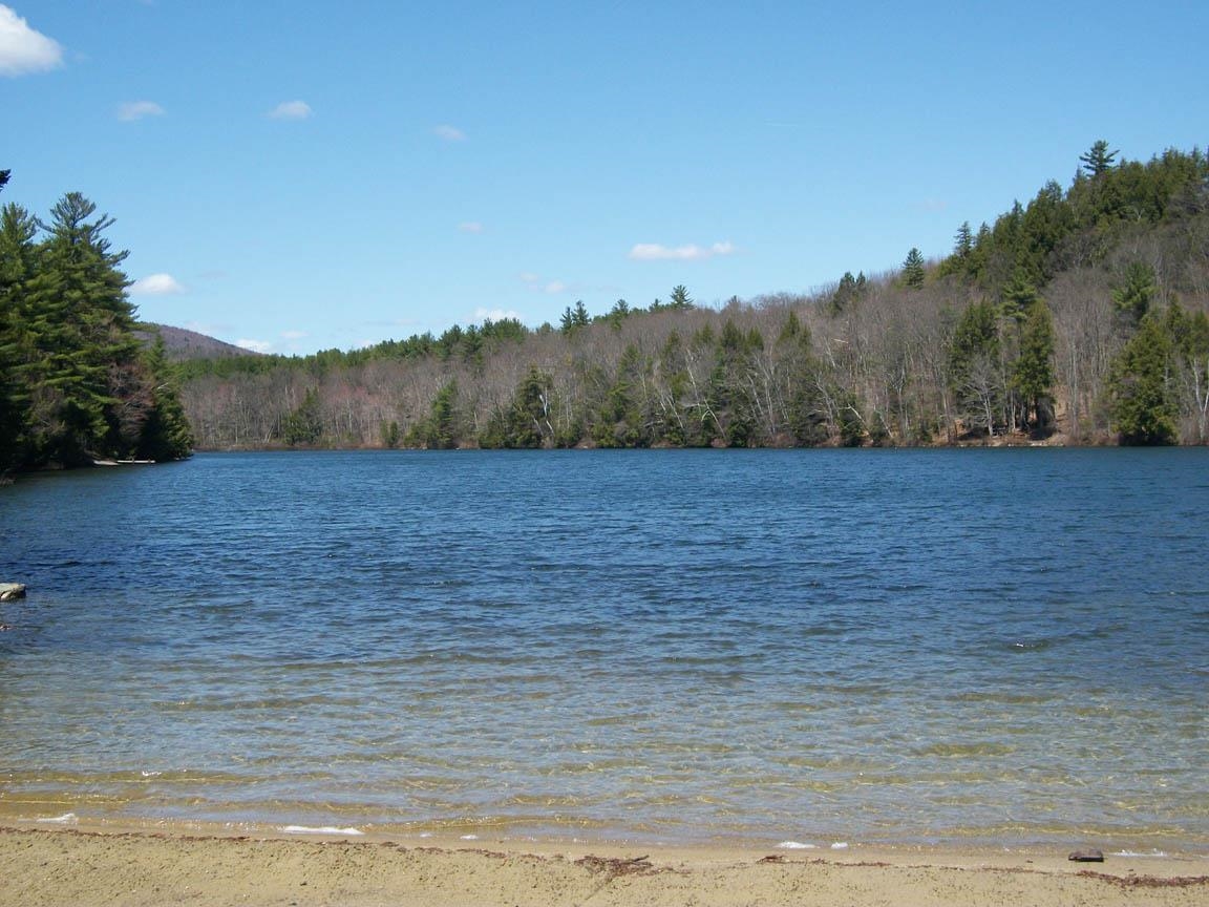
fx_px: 1746
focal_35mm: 50
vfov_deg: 29.1
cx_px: 604
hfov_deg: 38.2
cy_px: 454
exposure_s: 1/100
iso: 80
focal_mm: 8.8
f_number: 11.2
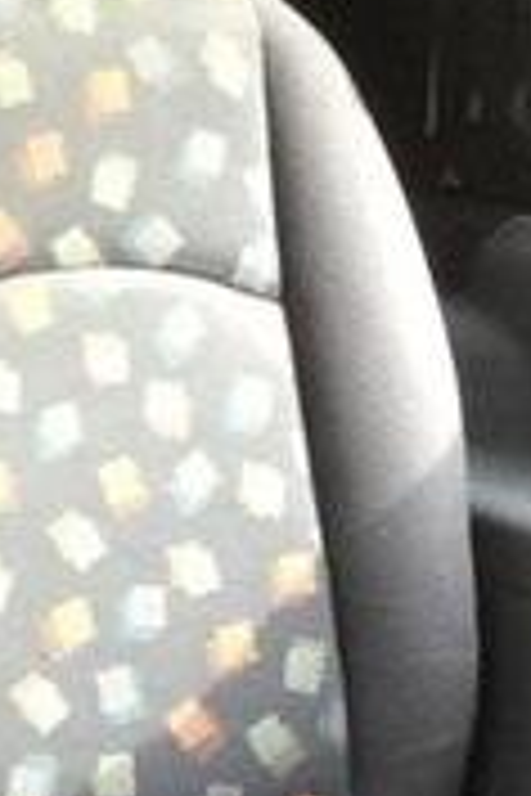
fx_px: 2655
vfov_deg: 17.1
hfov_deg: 9.5
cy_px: 465
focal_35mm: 120
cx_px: -936
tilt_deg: -13.9
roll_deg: +1.3
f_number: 2.4
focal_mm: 3.3
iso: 80
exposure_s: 1/33
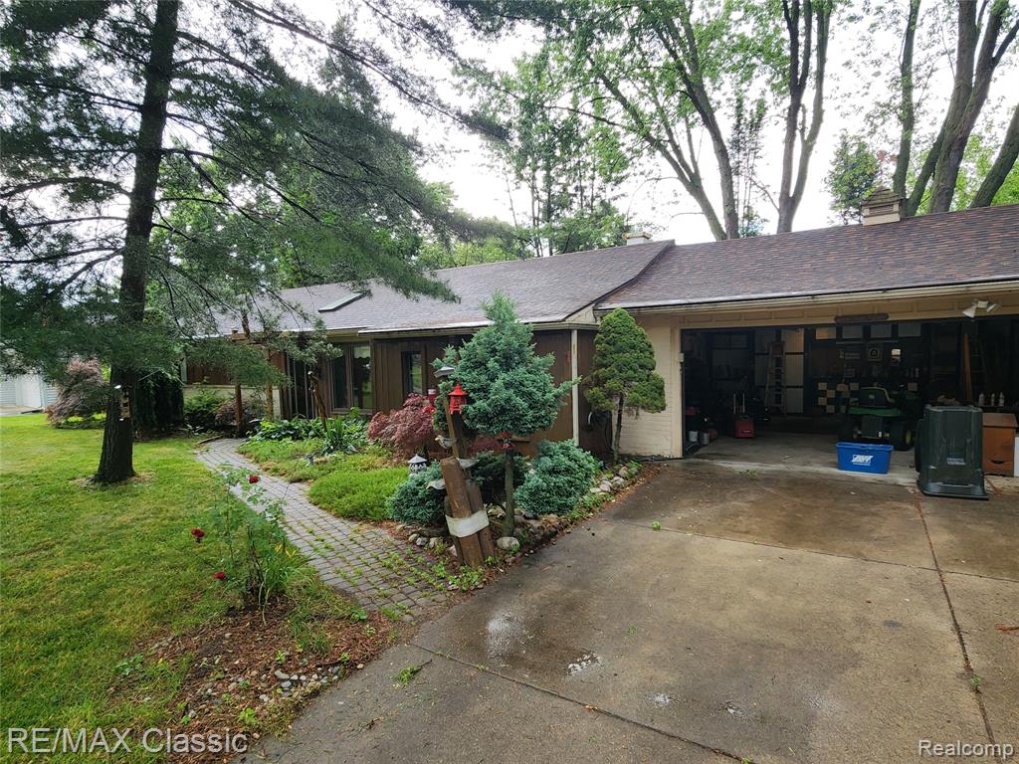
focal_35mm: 13
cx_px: 510
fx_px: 383
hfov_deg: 106.2
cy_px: 382
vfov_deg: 89.9
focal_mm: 2.2
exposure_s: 1/120
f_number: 2.2
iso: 50
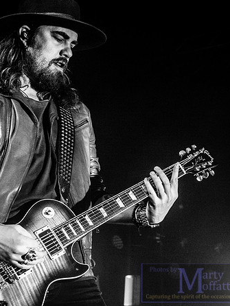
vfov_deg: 25.0
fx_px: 690
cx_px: 130
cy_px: 154
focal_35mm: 78
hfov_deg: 18.9
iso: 1600
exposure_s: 1/160
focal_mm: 29
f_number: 4
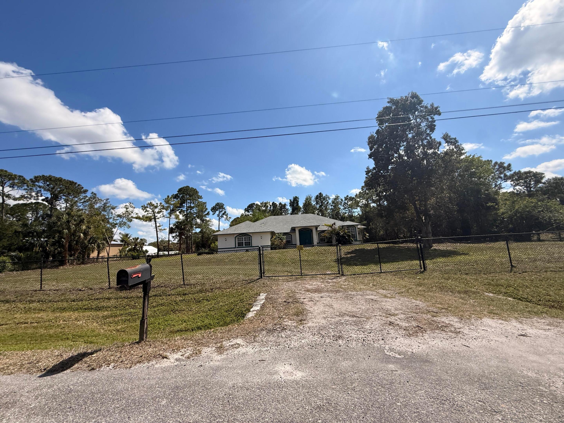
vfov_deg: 85.7
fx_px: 228
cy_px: 212
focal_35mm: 14
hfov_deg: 102.1
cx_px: 282
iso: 50
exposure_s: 1/2976
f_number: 2.2
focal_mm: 2.22
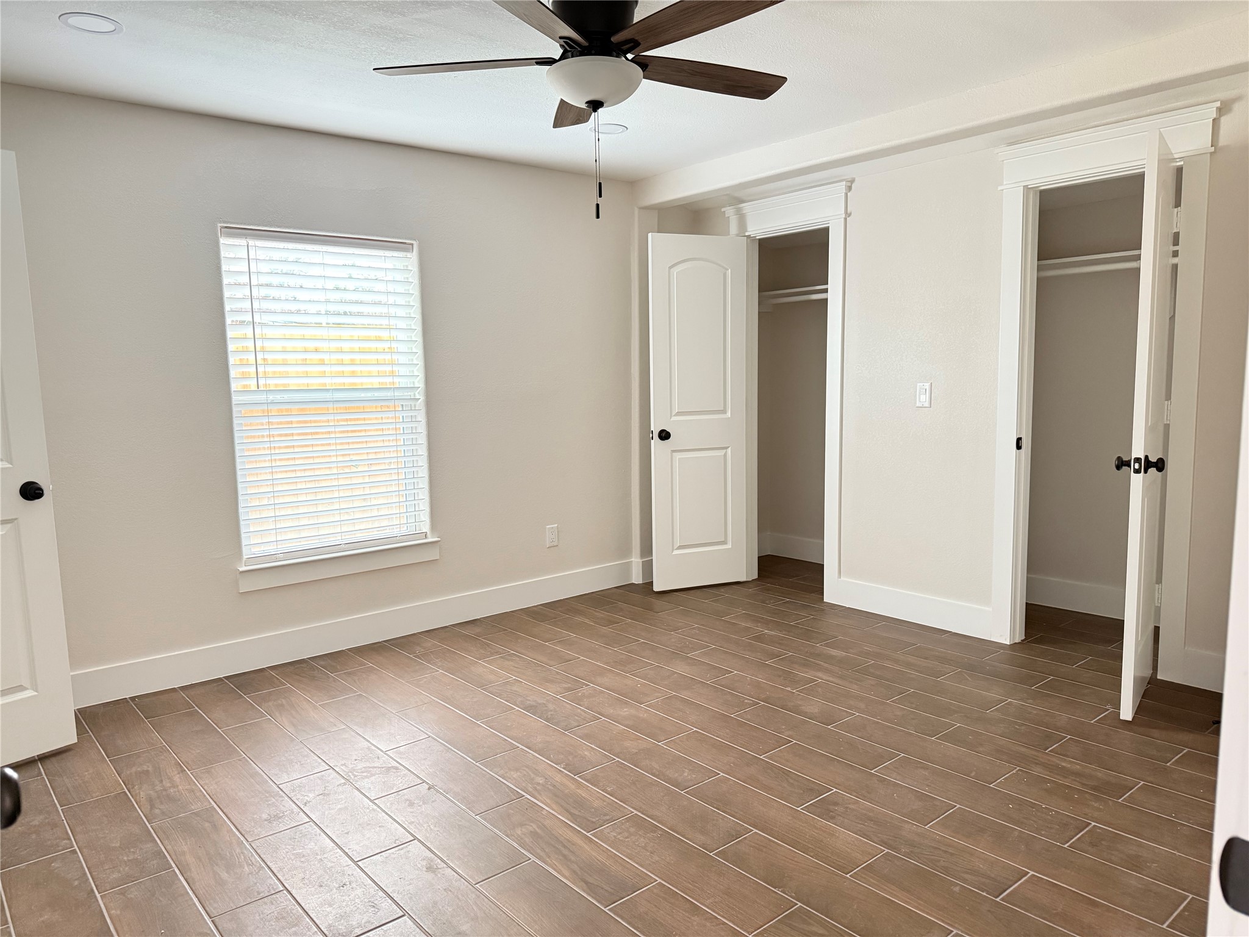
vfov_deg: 56.8
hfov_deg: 71.6
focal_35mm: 24
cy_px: 468
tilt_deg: -6.0
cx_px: 624
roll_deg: +1.1
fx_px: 866
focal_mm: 6.76
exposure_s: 1/60
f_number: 1.78
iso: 640
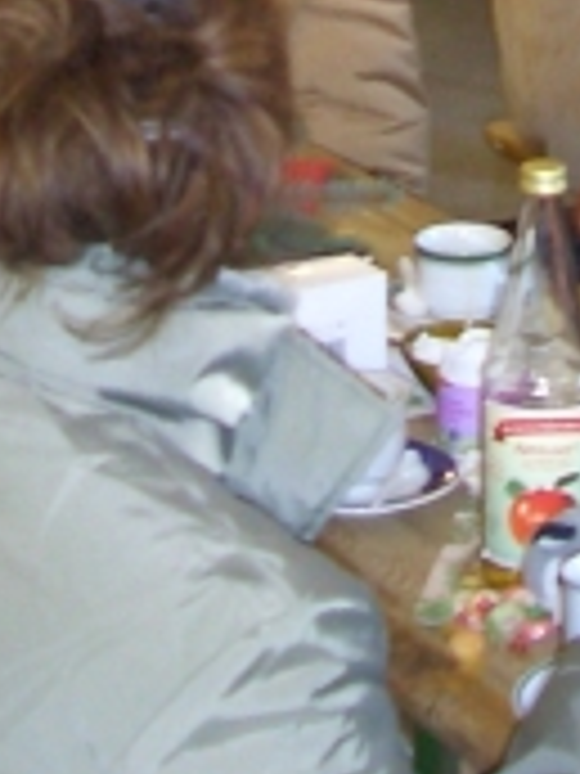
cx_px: 495
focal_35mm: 130
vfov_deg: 14.3
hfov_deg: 11.3
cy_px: -320
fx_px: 2904
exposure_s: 1/40
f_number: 2.6
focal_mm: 5.8
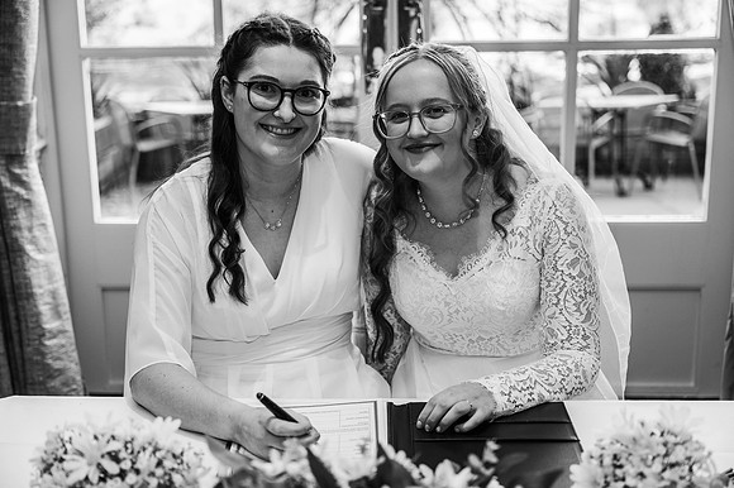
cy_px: 244
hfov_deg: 40.4
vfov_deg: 27.5
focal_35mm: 49
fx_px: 998
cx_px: 367
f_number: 3.2
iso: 500
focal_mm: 49
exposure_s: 1/200
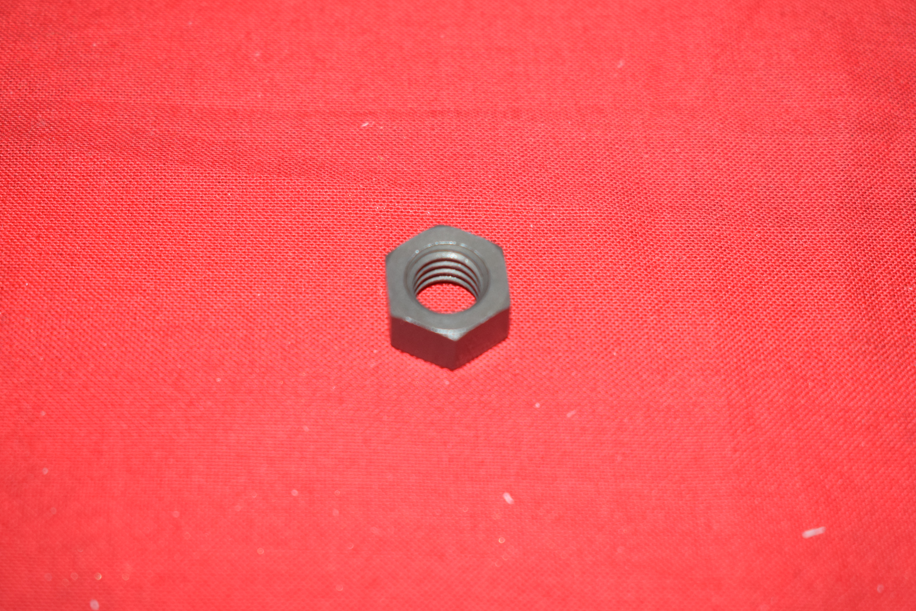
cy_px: 304
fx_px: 1628
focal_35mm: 64
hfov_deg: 31.4
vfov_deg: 21.2
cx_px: 458
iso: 1000
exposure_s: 1/160
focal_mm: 42
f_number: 5.6
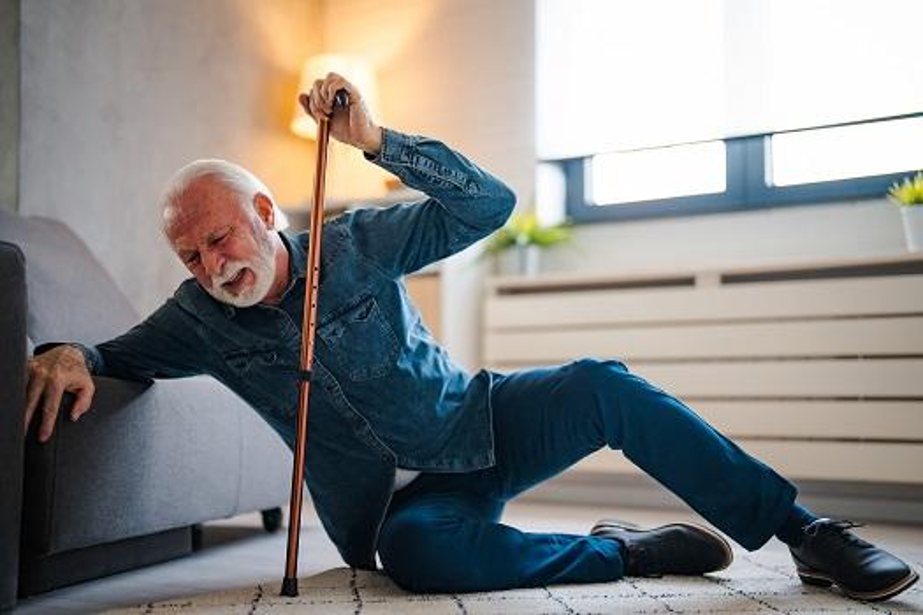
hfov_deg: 39.6
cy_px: 308
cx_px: 462
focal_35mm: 50
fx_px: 1282
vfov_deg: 27.0
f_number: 1.2
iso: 400
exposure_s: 1/200
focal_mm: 50
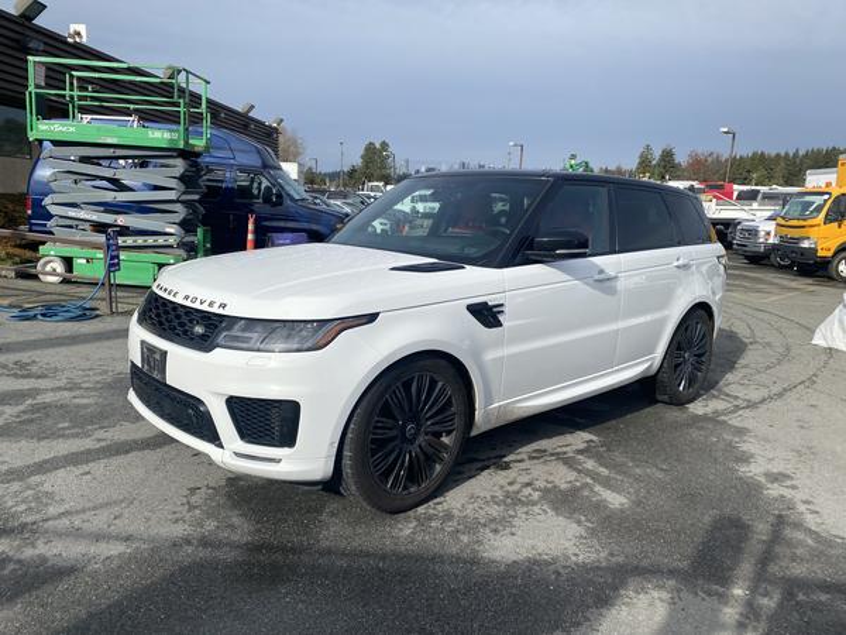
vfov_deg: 53.1
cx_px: 423
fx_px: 635
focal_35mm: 26
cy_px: 318
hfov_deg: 67.3
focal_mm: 4.25
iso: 32
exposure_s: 1/4808
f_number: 1.8
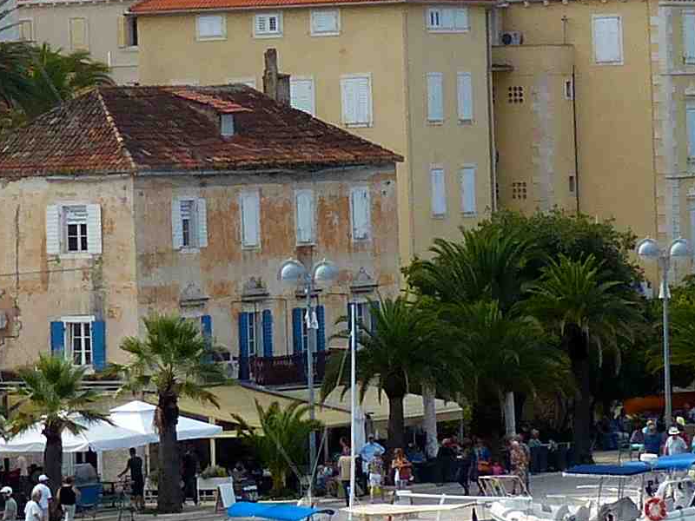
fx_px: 6124
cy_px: 110
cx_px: 255
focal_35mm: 305
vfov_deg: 4.9
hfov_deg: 6.5
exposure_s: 1/1000
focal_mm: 10.5
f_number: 4
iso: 100
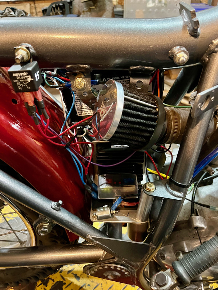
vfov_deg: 67.3
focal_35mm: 26
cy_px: 145
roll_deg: +2.7
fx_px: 218
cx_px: 109
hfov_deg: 53.1
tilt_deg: -40.4
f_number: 1.6
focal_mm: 5.1
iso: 640
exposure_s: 1/30
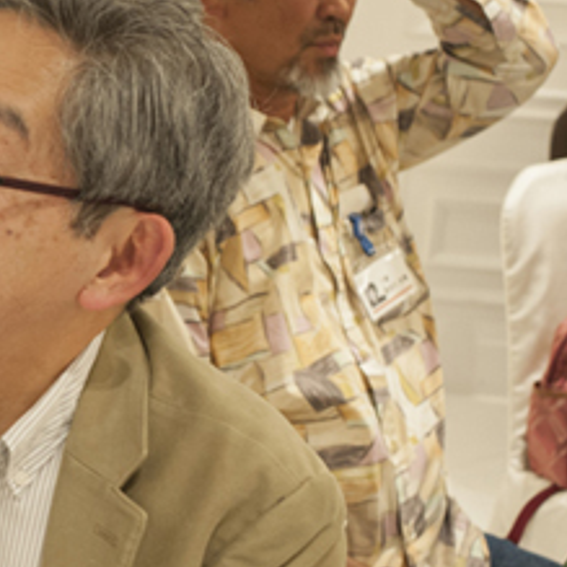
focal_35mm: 87
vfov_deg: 19.9
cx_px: -5
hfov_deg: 19.4
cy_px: 285
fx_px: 1612
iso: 1250
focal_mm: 35
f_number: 5.6
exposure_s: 1/100
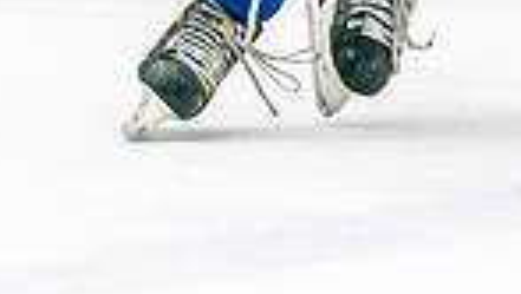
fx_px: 14712
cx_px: 560
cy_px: -300
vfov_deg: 1.1
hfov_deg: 2.0
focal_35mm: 1064
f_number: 2.8
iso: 3200
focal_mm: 200
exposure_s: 1/1250
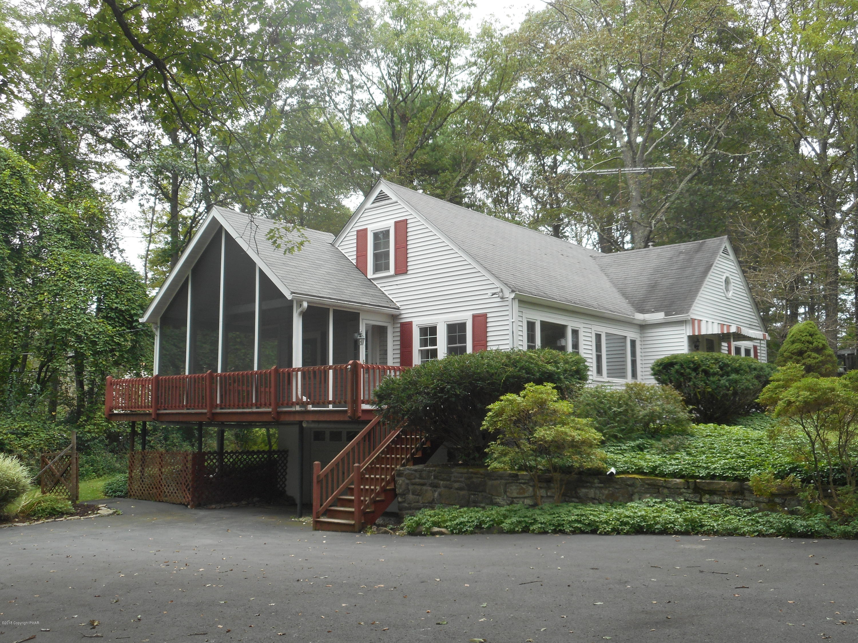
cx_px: 429
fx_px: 843
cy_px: 322
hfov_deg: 54.0
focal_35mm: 34
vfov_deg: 41.8
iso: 80
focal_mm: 6
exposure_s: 1/40
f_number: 4.2
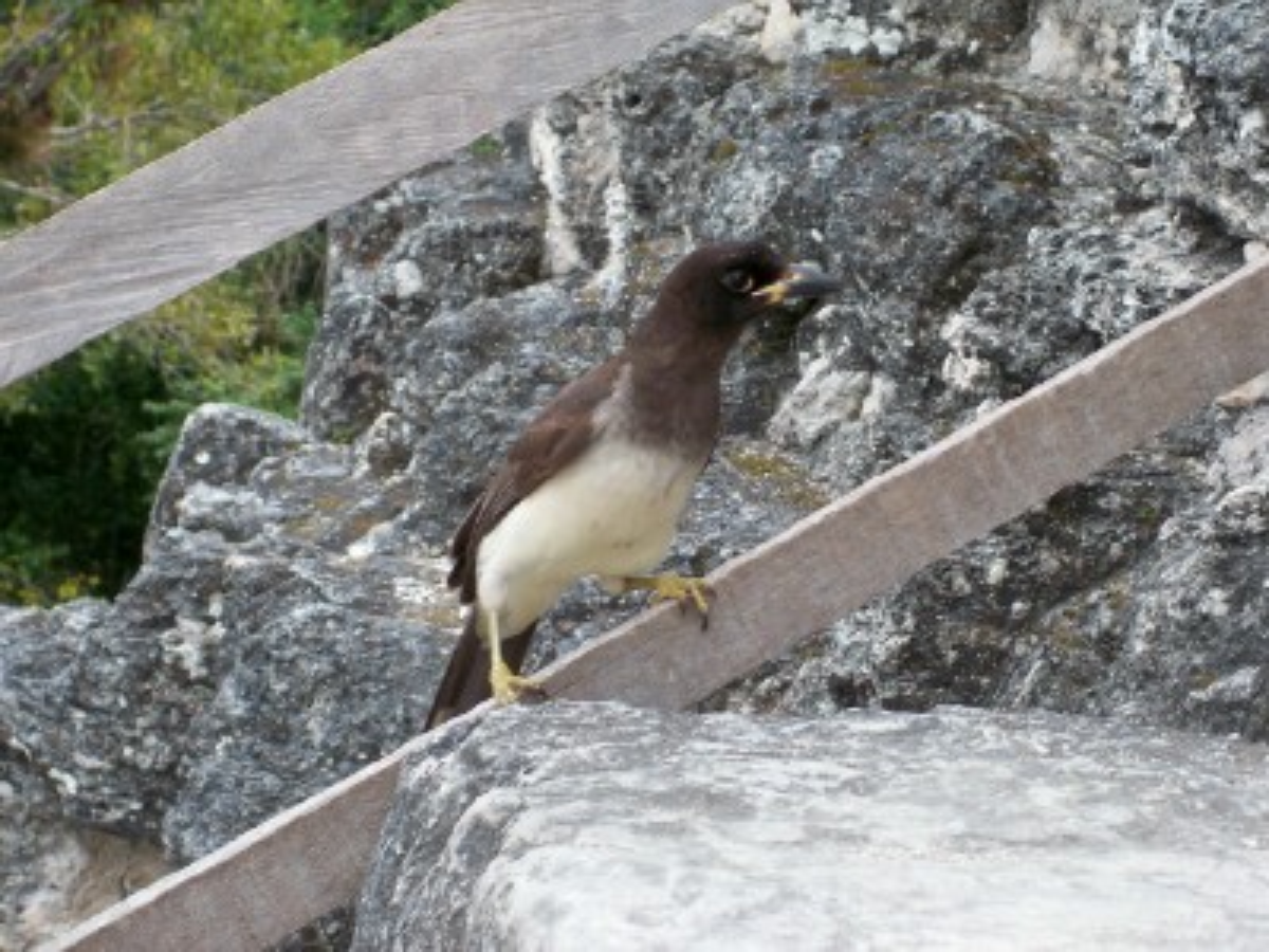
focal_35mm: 105
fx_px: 3849
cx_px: 634
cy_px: 476
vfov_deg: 14.1
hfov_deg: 18.7
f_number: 5.7
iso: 64
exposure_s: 1/100
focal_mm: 18.8
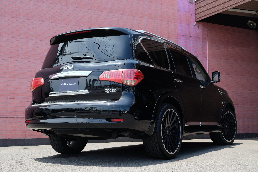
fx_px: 337
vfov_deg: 28.7
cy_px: 86
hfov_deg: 41.9
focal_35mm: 47
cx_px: 129
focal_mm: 31.5
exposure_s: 1/420
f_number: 5.6
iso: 400
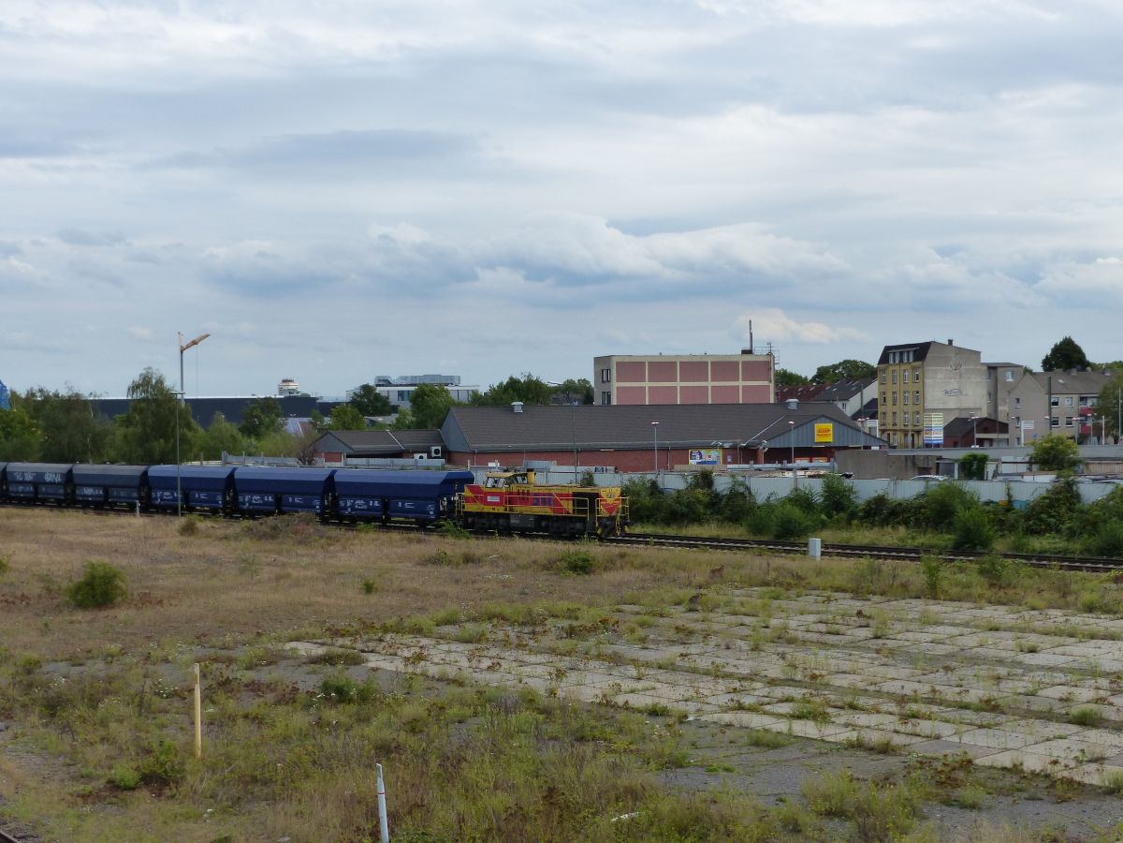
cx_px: 562
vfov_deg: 28.0
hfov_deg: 36.8
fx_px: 1687
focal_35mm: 52
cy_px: 422
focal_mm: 9.4
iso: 160
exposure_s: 1/1000
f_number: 4
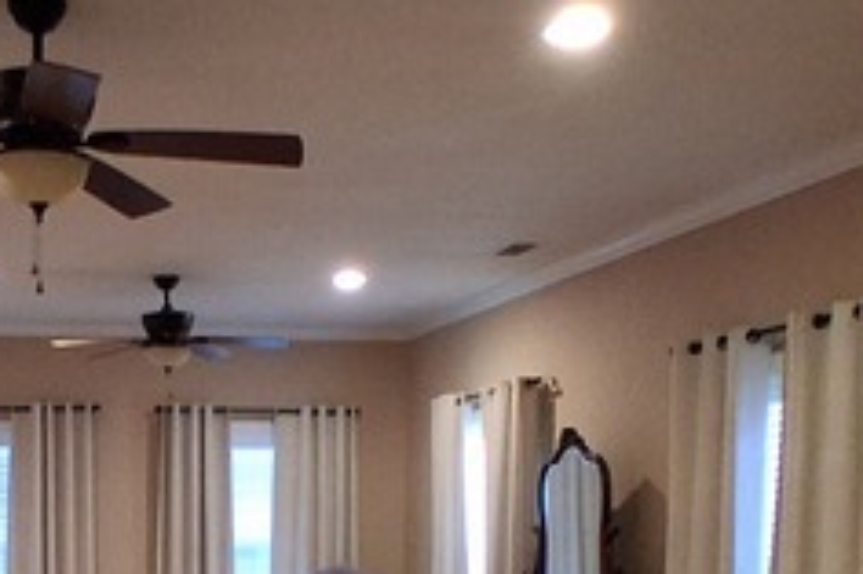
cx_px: 144
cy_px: 618
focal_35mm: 50
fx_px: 1198
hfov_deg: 37.8
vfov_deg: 25.2
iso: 400
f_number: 2.2
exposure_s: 1/40
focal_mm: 1.4
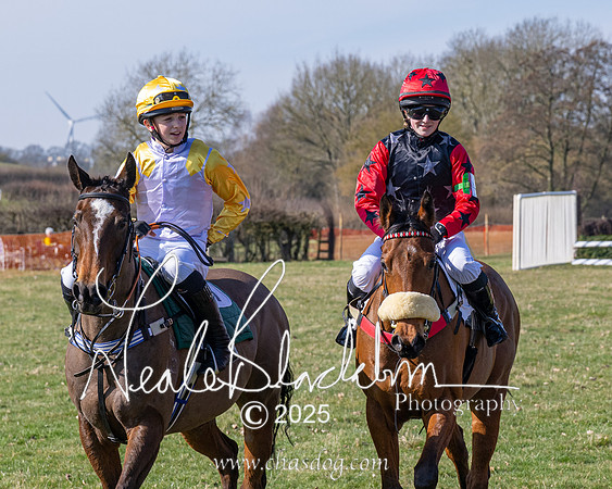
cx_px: 402
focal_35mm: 160
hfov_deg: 12.0
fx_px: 2901
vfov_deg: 9.6
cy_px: 254
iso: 200
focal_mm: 70
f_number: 5
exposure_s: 1/1250
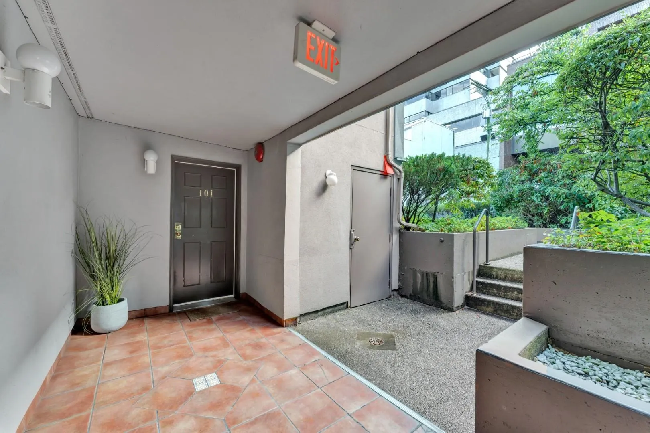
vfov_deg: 81.2
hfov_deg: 104.3
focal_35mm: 14
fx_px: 253
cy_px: 216
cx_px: 325
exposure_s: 1/30
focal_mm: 14
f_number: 8
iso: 400
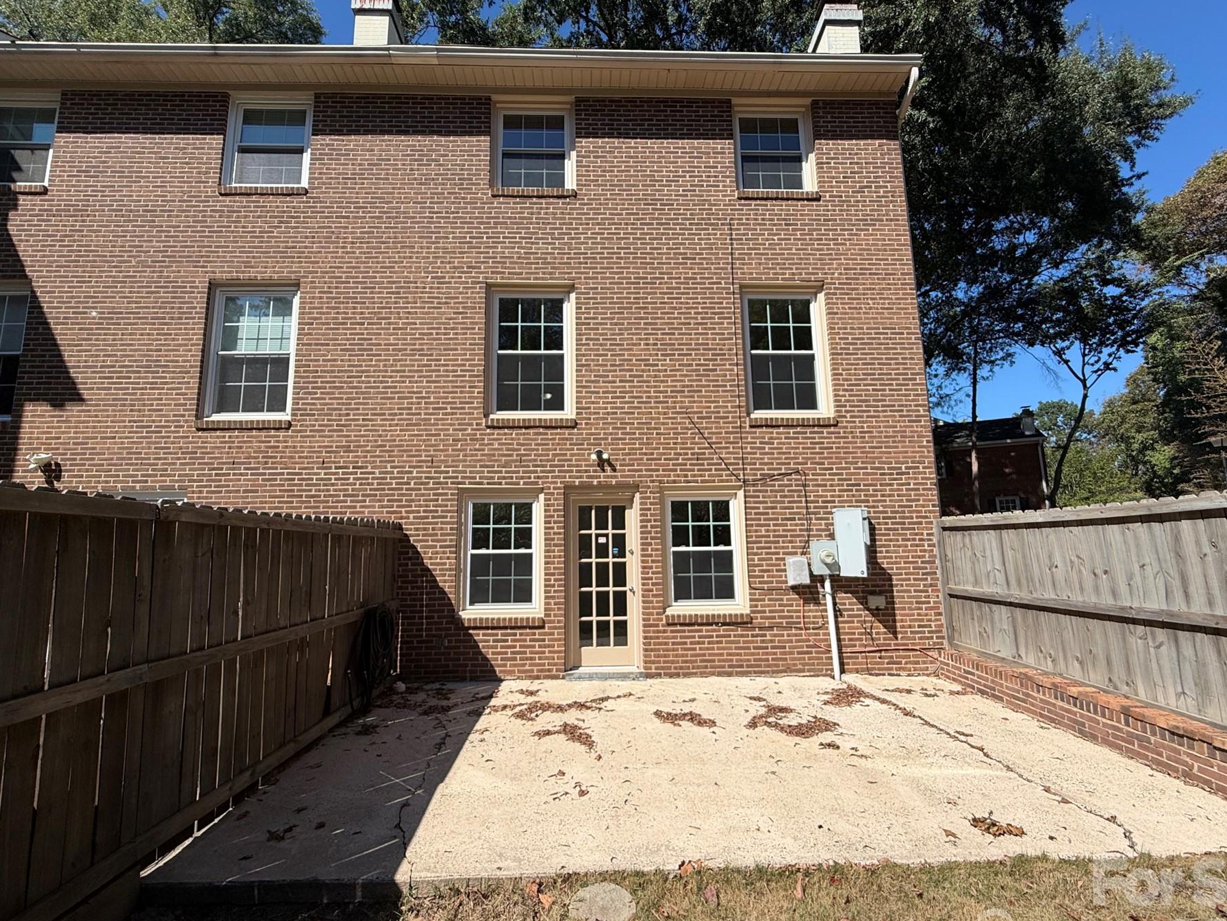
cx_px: 610
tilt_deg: +8.0
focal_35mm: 16
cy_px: 466
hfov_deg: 94.5
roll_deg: +1.2
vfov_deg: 78.1
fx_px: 567
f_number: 2.2
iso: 20
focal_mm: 2.22
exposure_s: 1/1105
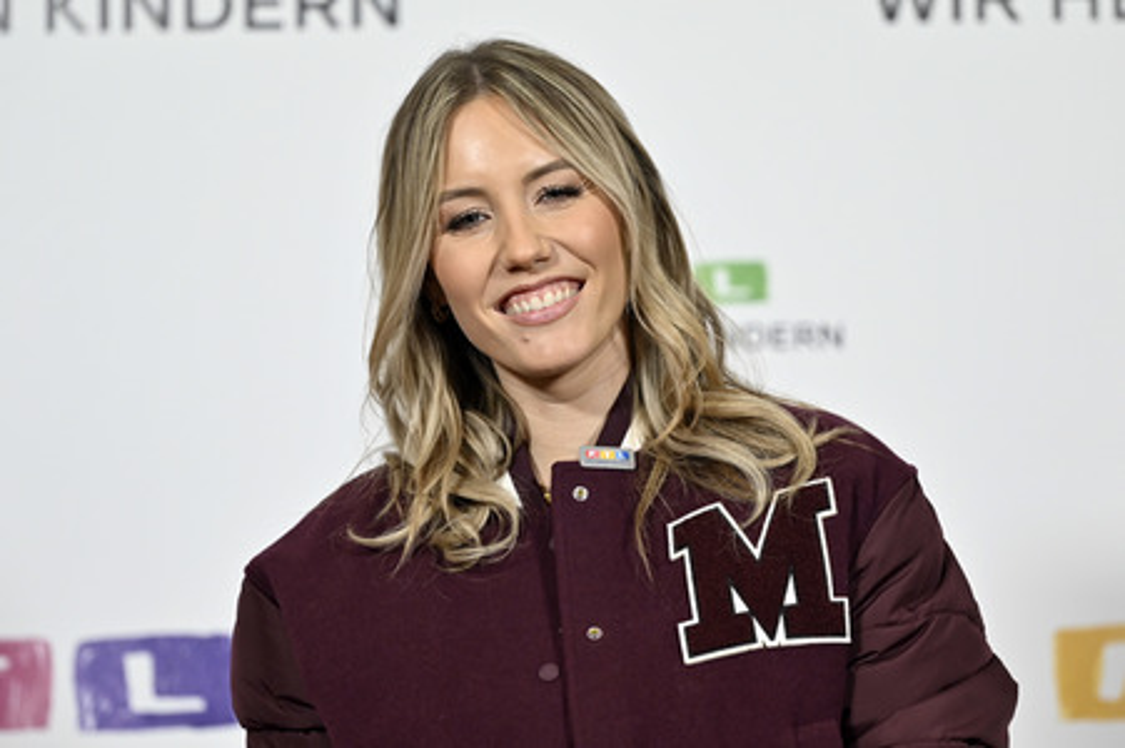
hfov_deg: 16.4
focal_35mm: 125
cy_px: 374
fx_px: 3903
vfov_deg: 11.0
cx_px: 562
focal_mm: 125
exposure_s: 1/640
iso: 1000
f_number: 2.8
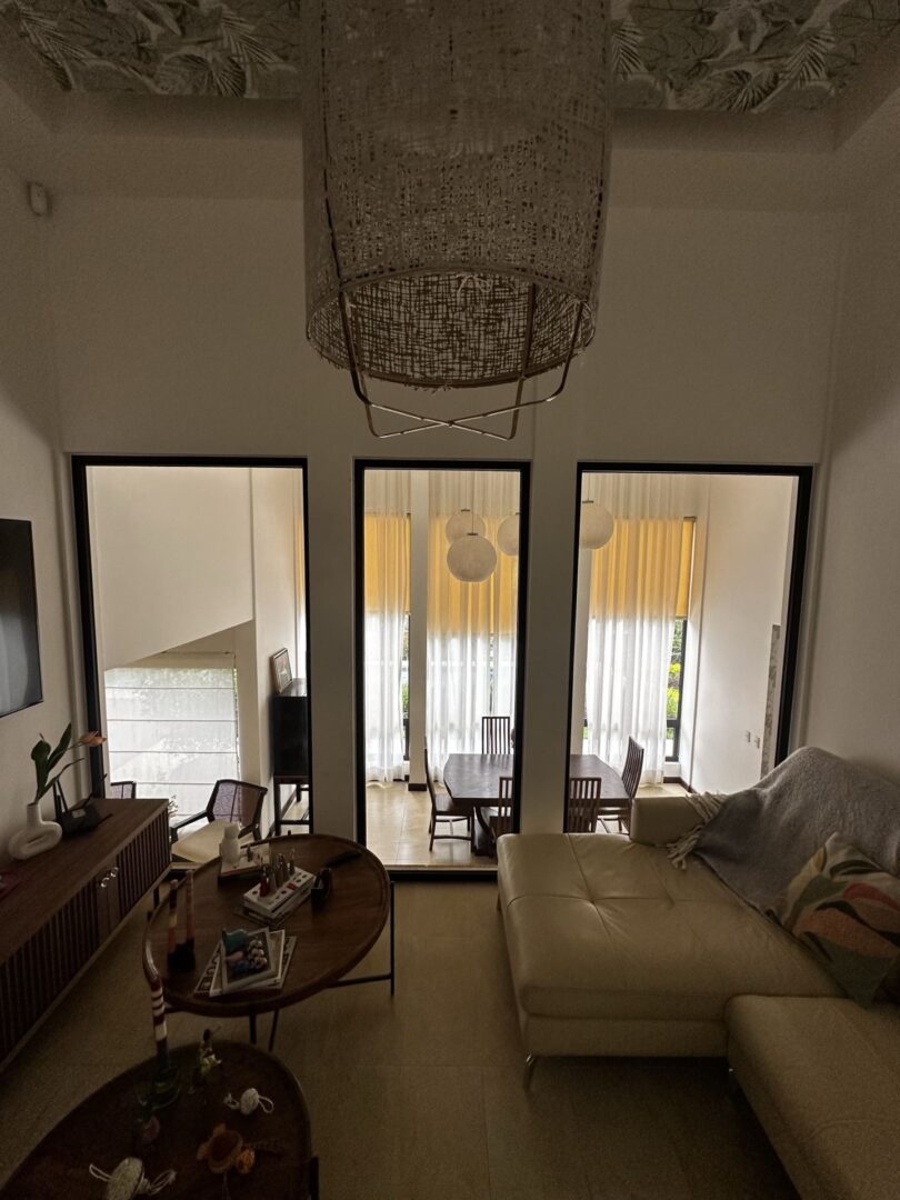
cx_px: 450
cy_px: 600
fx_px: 485
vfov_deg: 102.1
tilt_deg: -4.6
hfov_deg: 85.7
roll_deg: -1.6
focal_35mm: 14
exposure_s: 1/120
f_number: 2.2
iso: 200
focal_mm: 2.2
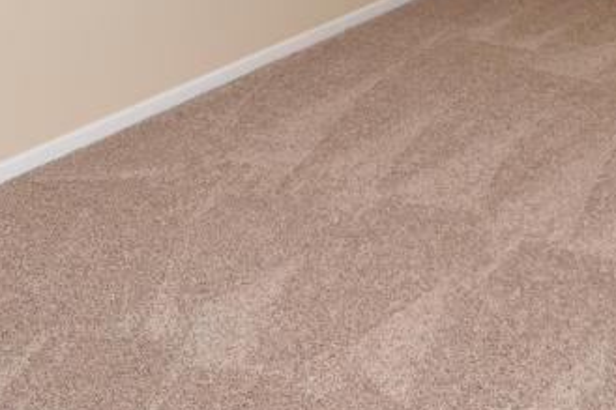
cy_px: -75
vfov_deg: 20.3
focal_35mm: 63
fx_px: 1077
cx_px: 434
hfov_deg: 31.5
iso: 800
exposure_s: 1/125
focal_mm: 12
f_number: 5.6
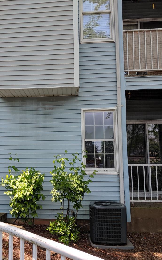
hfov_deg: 32.3
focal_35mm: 39
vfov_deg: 50.4
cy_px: 132
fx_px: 276
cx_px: 45
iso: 45
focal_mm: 4.44
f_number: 1.8
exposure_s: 1/867
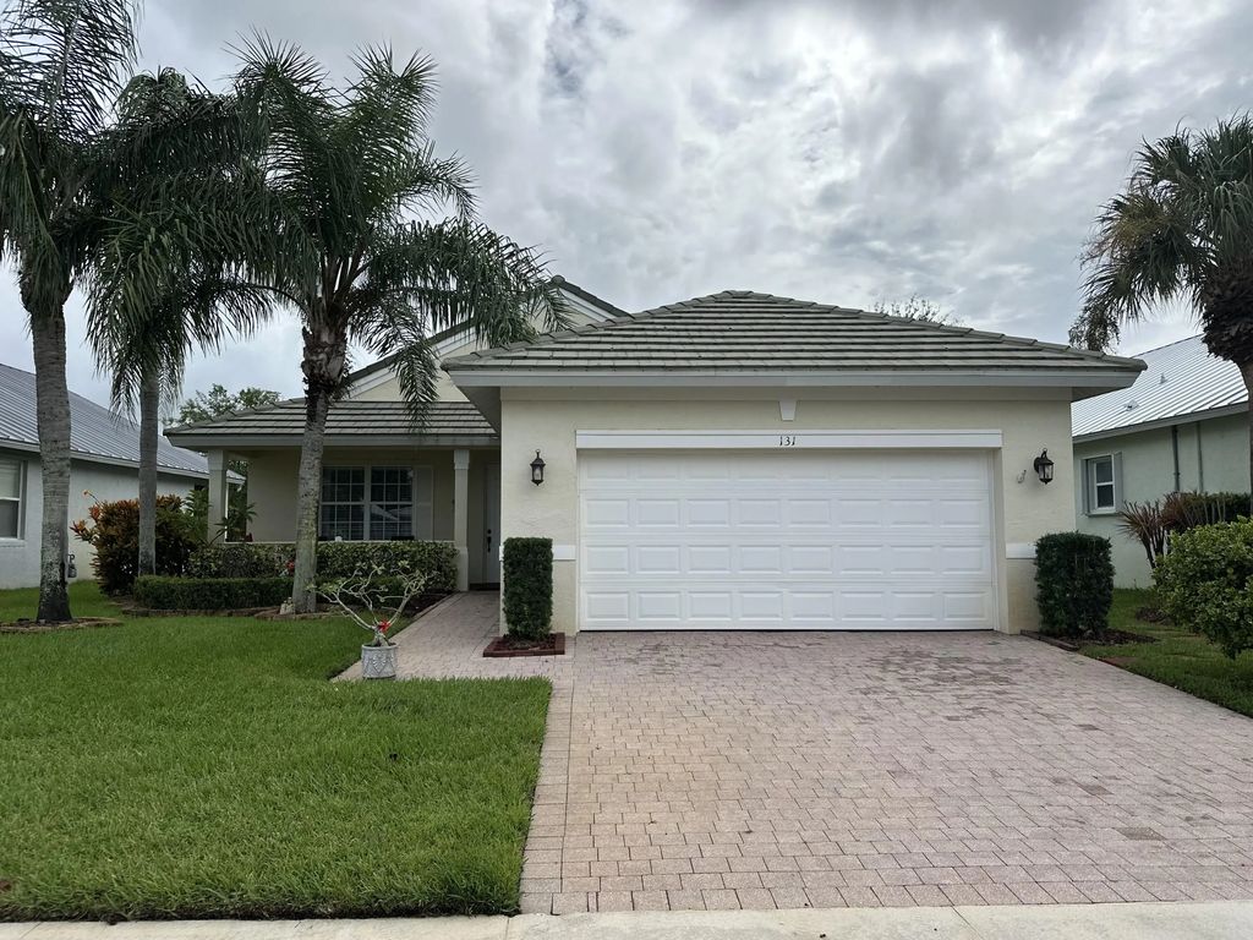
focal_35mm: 24
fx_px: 869
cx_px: 626
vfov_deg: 56.8
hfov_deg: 71.6
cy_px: 470
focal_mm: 6.86
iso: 80
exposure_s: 1/7576
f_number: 1.78
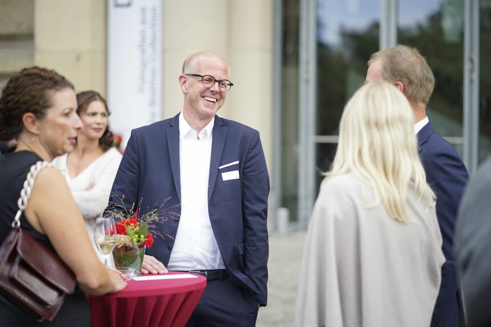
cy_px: 164
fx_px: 1159
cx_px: 246
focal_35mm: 85
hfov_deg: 23.9
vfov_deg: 16.1
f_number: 2
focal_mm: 85
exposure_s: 1/250
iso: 200
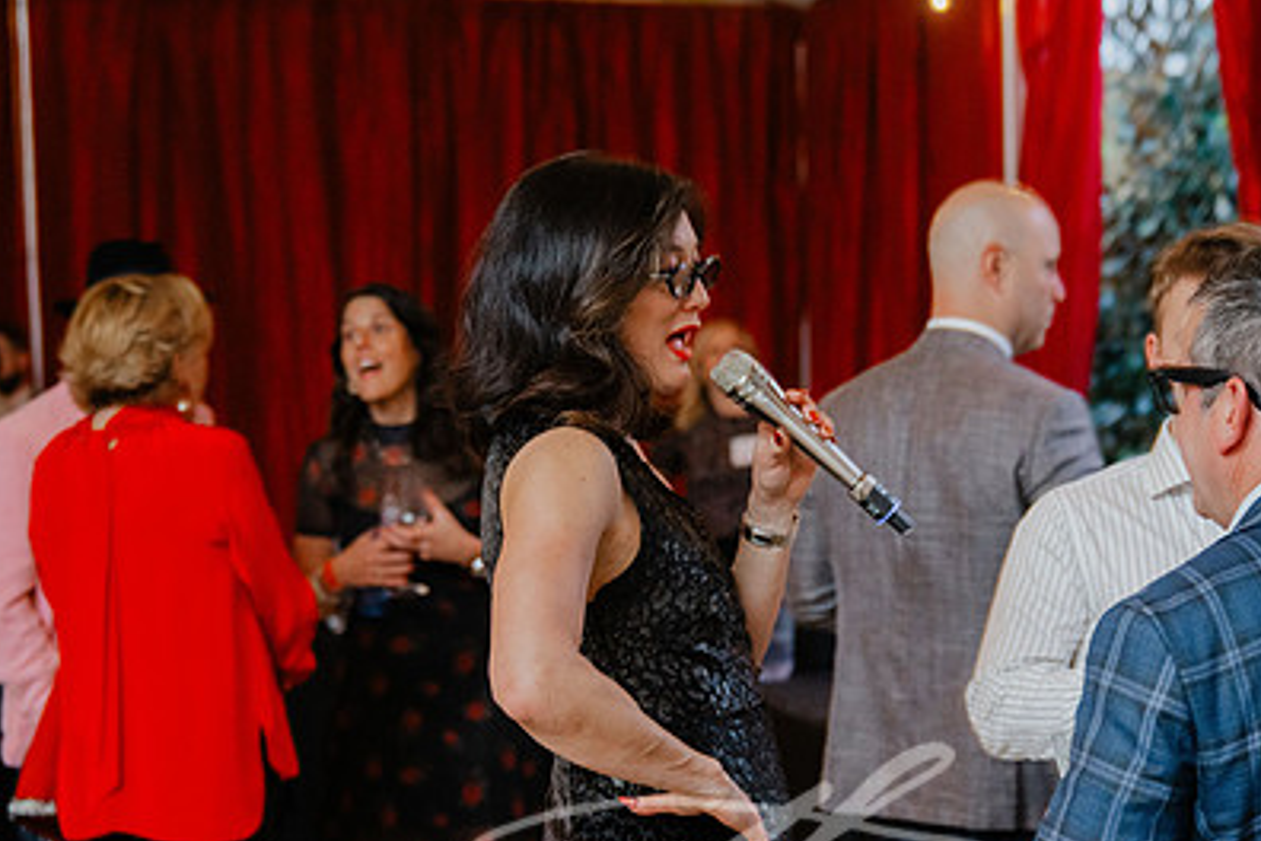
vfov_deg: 14.4
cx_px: 771
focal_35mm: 95
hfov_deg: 21.4
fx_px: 3327
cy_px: 562
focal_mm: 59
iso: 1250
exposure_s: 1/160
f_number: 2.8
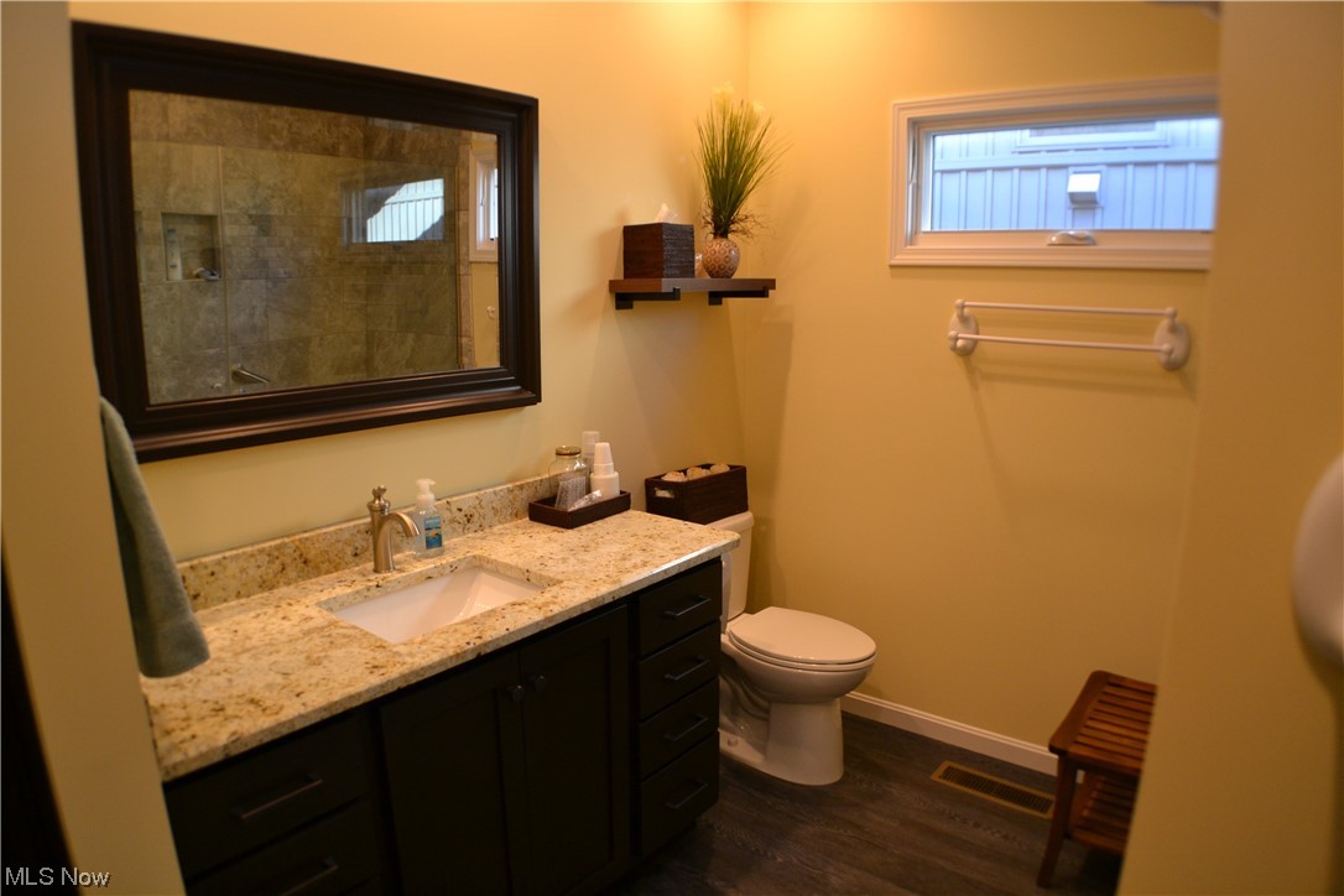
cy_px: 448
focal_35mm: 27
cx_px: 672
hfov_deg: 67.4
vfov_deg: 47.9
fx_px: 1008
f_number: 3.5
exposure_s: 1/60
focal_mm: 18
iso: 640
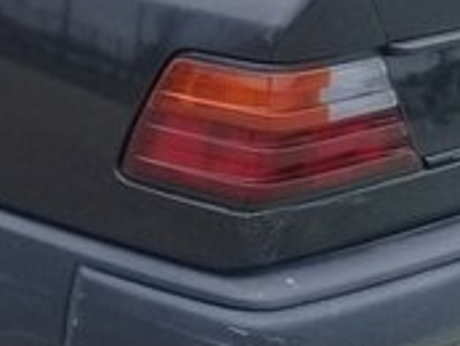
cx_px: -290
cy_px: 81
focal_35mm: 118
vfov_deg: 12.5
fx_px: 1569
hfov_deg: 15.1
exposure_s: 1/50
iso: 50
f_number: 2.2
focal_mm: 3.3
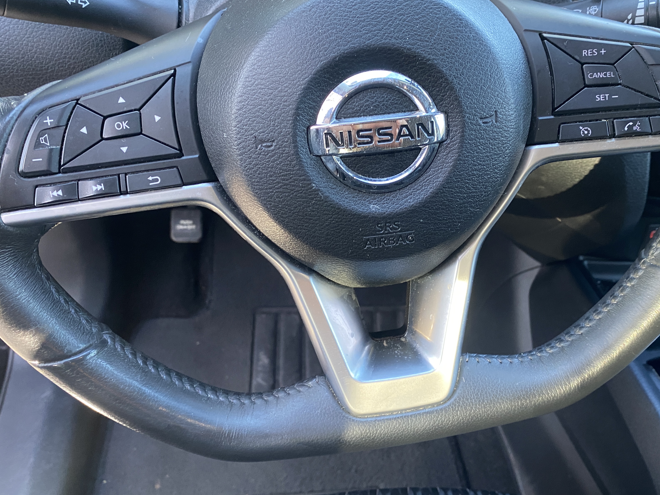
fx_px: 629
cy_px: 252
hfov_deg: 55.0
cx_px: 393
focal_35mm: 33
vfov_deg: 42.9
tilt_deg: -50.4
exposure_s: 1/56
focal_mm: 4.25
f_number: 1.8
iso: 200
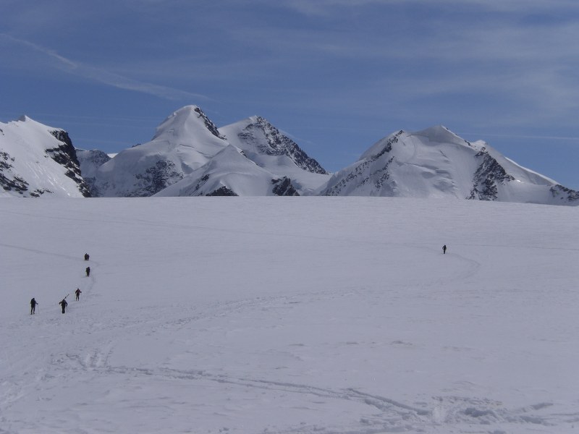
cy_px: 217
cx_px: 290
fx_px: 1455
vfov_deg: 17.0
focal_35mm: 87
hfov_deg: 22.5
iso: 50
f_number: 7.1
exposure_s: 1/640
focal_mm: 14.49
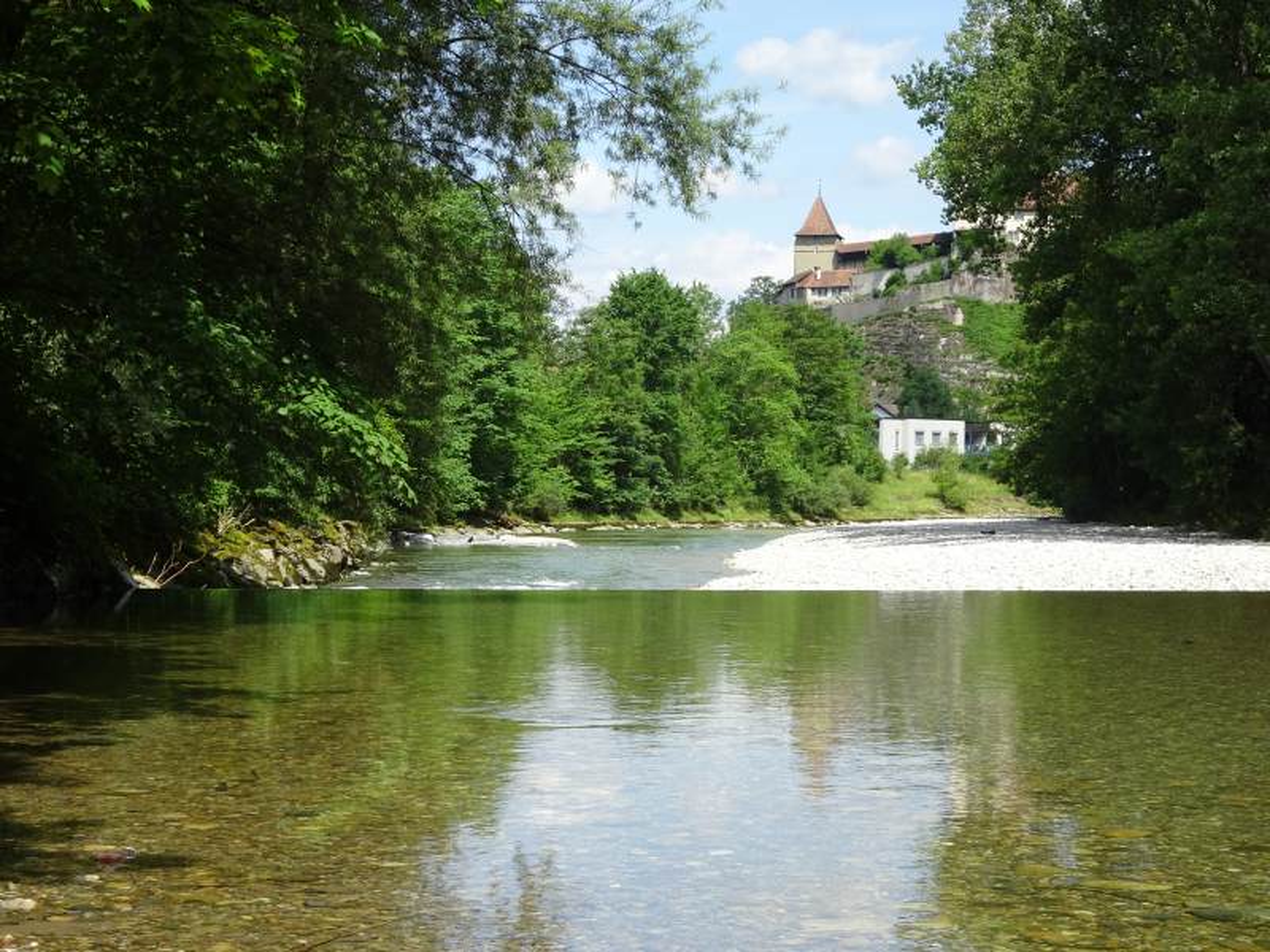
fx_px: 2678
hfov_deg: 26.7
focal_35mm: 73
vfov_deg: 20.2
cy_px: 476
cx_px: 635
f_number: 5
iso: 80
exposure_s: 1/320
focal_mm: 12.42
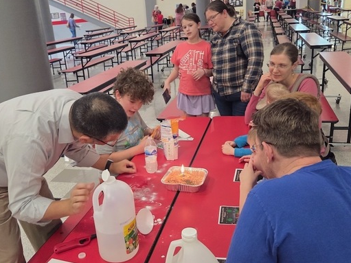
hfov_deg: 51.3
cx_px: 158
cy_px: 138
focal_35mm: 36
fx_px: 365
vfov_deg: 39.6
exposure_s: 1/120
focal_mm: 5.4
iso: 1000
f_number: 1.8
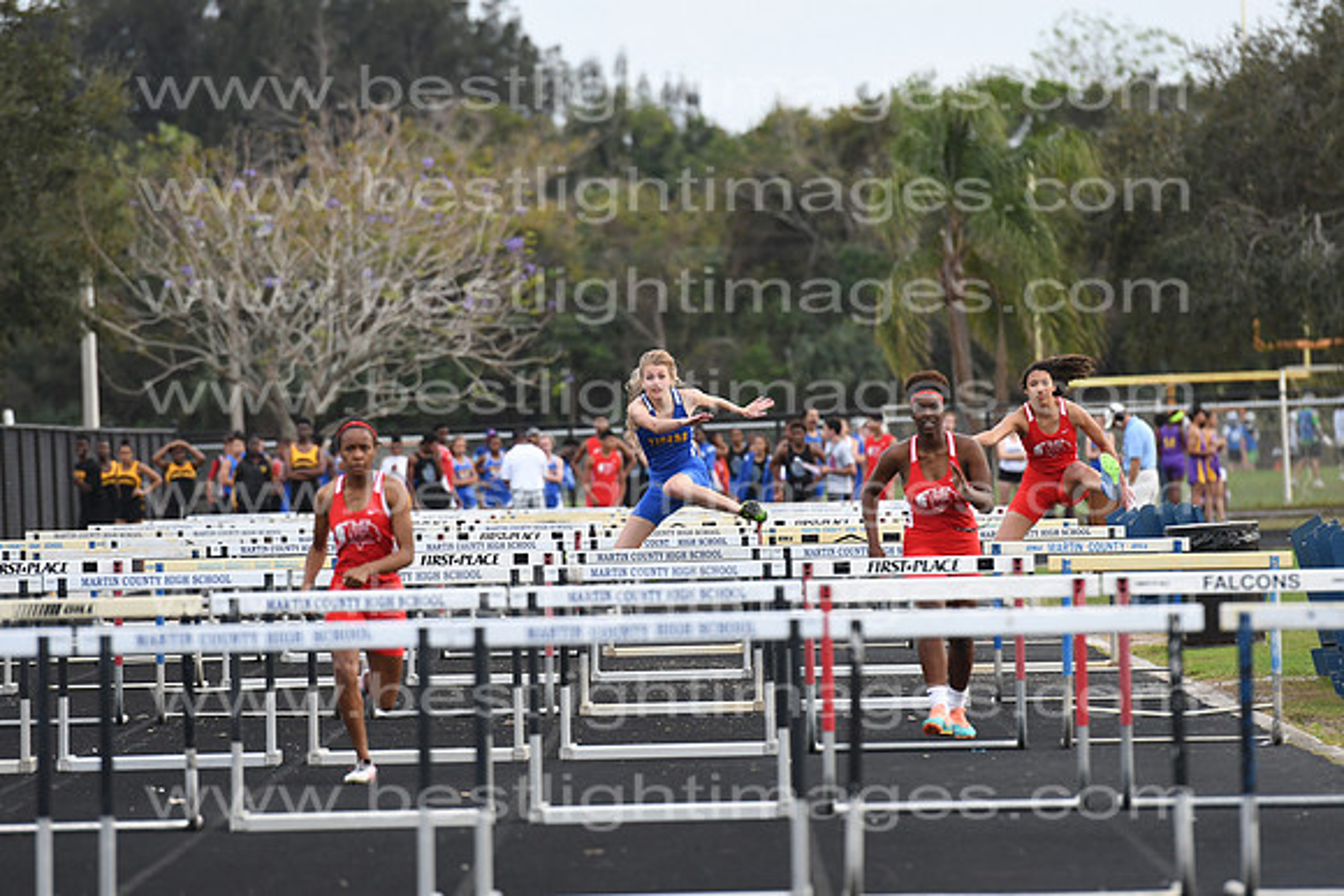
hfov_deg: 6.9
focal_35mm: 300
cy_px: 448
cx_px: 672
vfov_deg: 4.6
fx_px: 11202
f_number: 4
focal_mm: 200
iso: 800
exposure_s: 1/1600
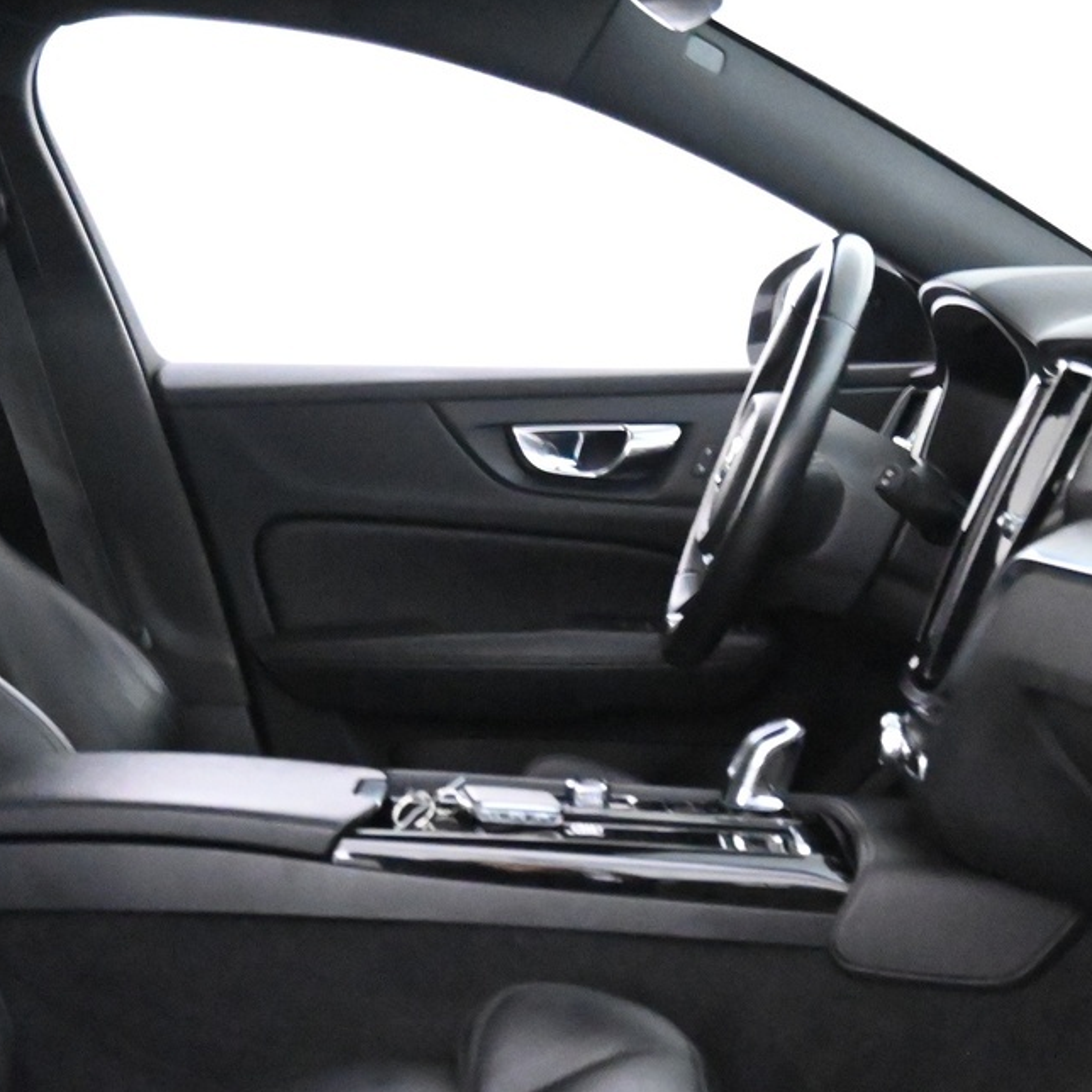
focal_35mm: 63
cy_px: 909
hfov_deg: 27.5
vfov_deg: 26.8
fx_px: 2232
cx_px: 500
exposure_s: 1/60
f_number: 3.8
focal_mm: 19.5
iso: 12800
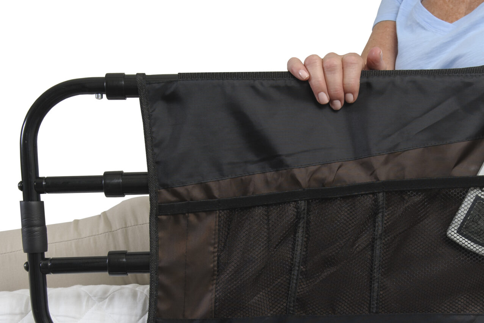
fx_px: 941
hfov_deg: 28.5
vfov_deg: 19.2
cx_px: 345
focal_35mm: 70
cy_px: 279
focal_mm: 35
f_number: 9
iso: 200
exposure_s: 1/200
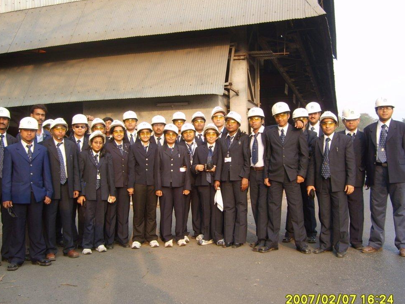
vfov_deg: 38.6
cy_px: 158
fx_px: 433
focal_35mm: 37
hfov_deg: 50.1
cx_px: 197
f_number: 2.8
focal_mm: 5.8
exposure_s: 1/125
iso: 50
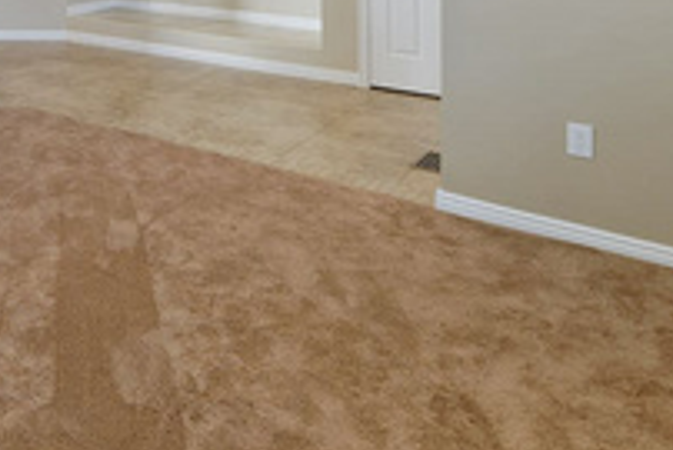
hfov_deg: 43.6
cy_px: -108
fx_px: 711
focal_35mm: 38
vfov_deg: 29.5
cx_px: 3
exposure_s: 2
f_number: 8
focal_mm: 12
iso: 100
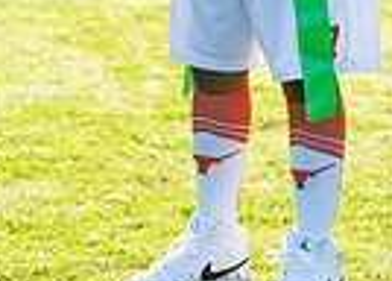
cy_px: -162
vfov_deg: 4.1
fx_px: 3923
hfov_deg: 5.7
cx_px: 258
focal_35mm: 352
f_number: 2.8
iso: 200
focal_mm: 70
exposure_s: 1/1000
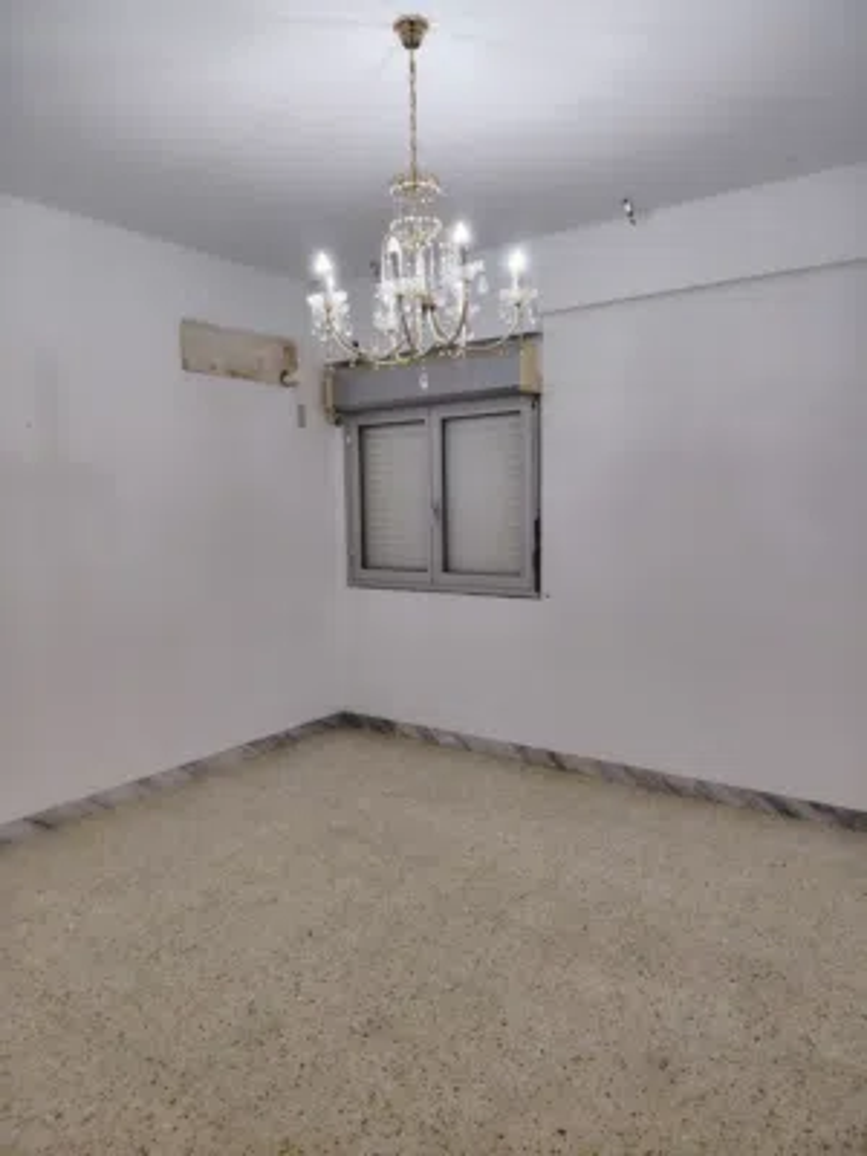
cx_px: 434
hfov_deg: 56.8
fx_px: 801
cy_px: 578
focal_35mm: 24
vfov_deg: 71.6
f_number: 1.75
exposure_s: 1/100
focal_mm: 5.25
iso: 1375
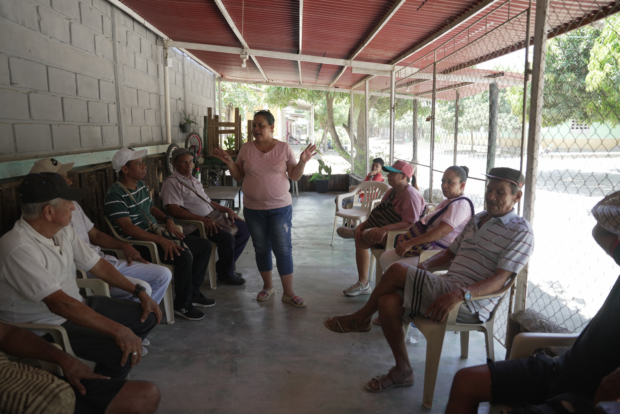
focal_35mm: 24
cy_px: 207
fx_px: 414
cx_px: 310
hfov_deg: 73.7
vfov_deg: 53.2
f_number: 3.2
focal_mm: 24
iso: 100
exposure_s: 1/80
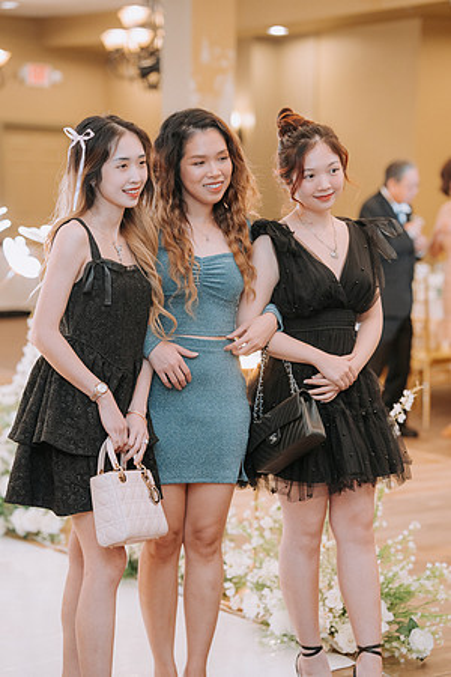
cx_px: 226
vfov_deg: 23.9
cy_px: 338
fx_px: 1597
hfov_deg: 16.1
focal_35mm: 85
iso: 1600
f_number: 2.5
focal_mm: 85
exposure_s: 1/200
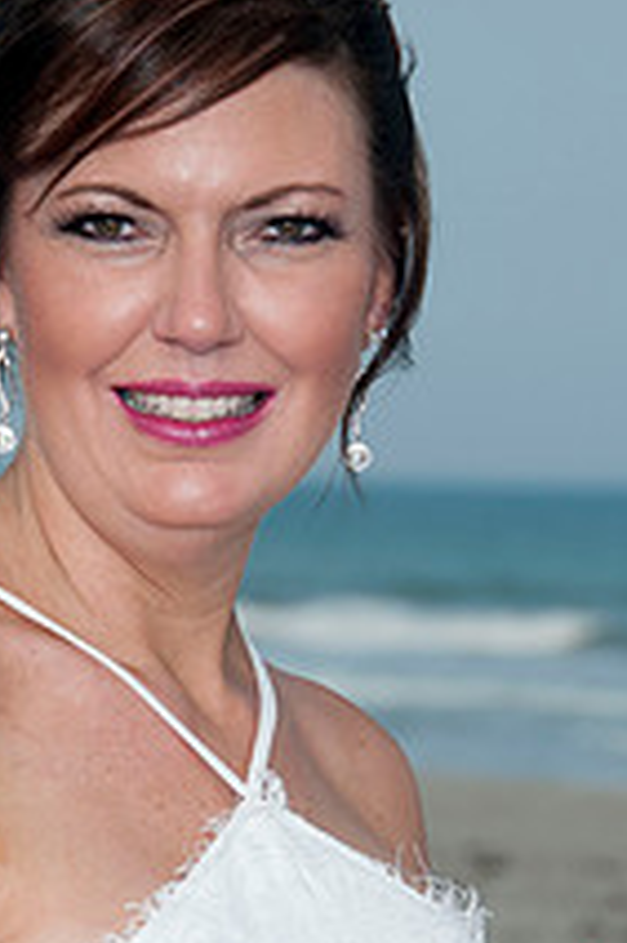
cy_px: 725
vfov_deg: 7.2
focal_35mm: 286
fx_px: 7483
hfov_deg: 4.8
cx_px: 171
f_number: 7.1
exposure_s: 1/250
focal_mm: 90
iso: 100
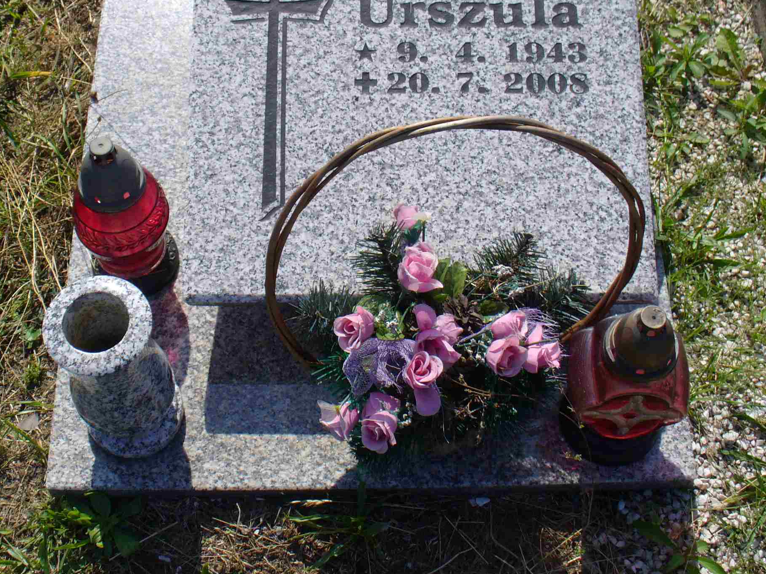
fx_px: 1151
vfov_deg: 27.8
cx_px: 350
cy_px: 186
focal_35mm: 52
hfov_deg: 36.8
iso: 80
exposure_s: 1/320
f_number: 5.6
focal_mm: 6.1
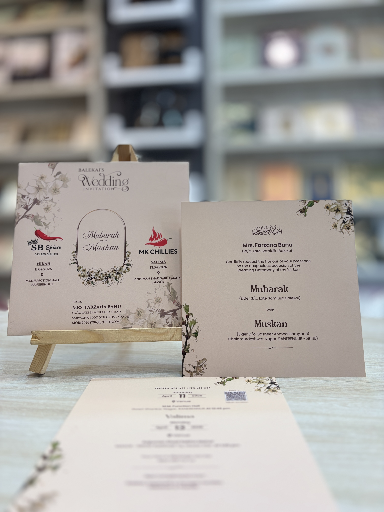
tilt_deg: -5.2
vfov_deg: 67.3
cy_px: 256
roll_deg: -0.2
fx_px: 385
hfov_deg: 53.1
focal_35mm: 26
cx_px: 192
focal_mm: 5.96
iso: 64
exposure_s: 1/100
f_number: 1.6
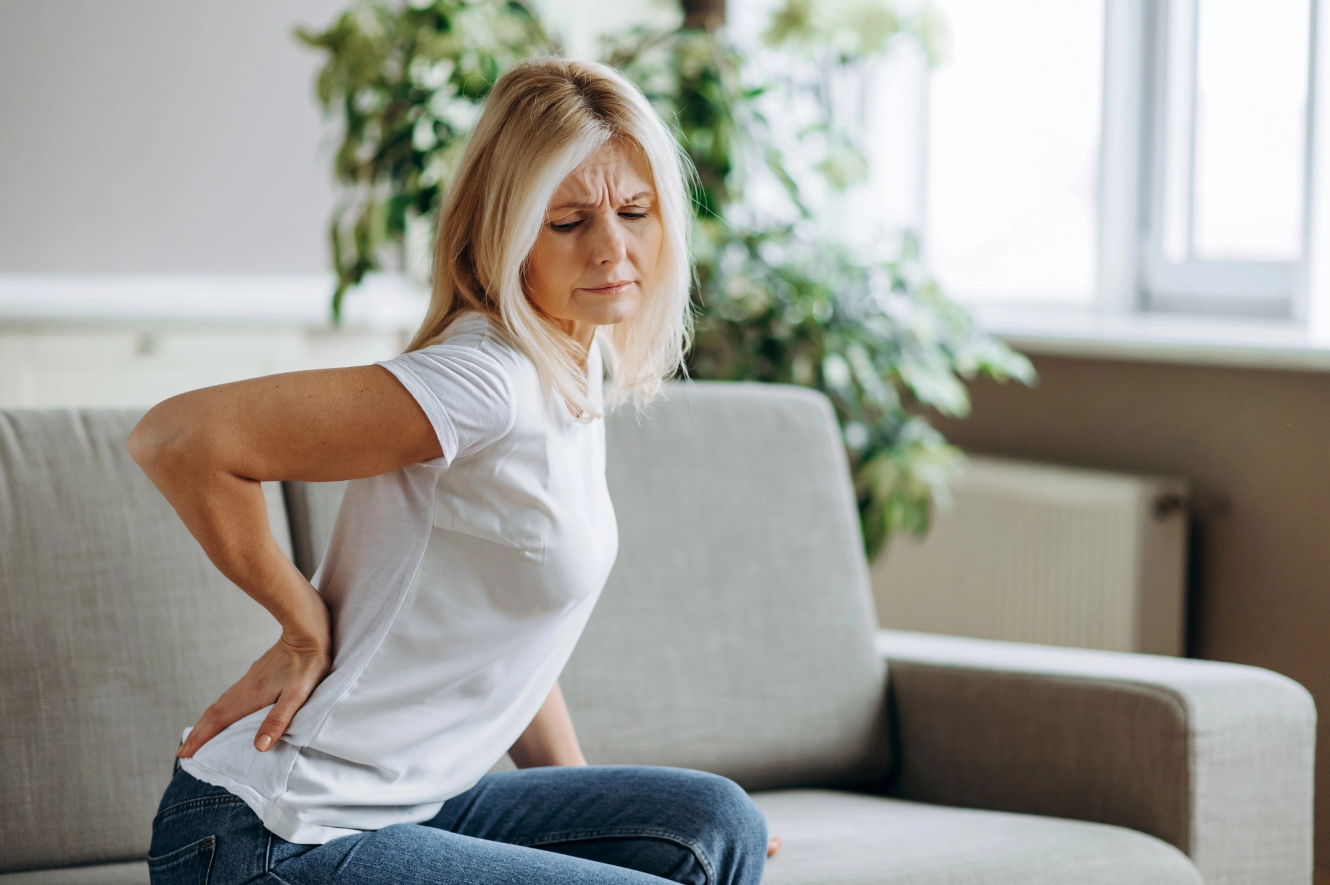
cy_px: 442
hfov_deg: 23.9
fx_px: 3138
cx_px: 665
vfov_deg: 16.1
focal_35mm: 85
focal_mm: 85
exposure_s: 1/100
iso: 640
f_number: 2
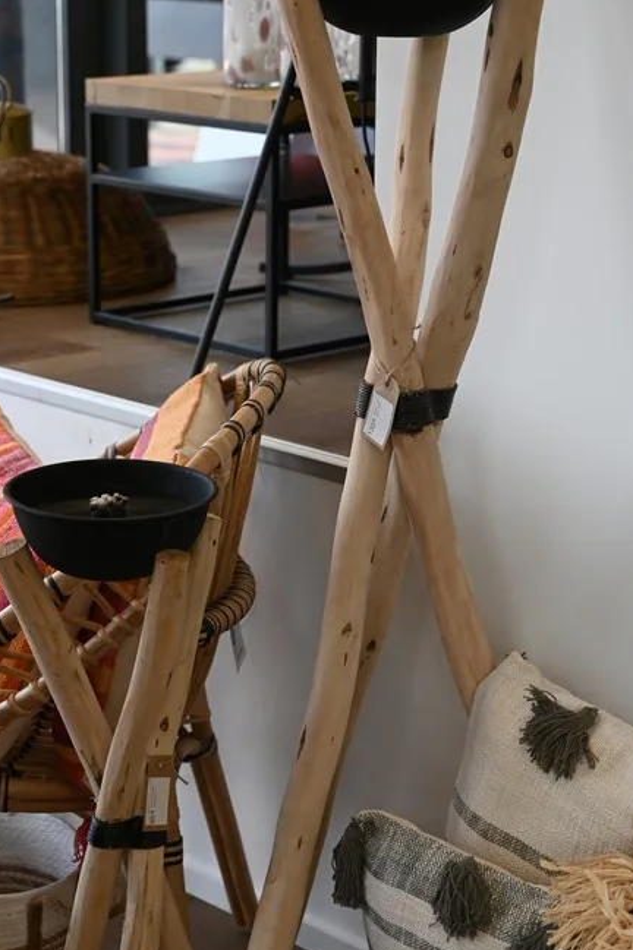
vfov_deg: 24.7
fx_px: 2165
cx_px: 307
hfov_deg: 16.6
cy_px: 561
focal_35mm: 82
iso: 160
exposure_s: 1/125
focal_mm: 52
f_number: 4
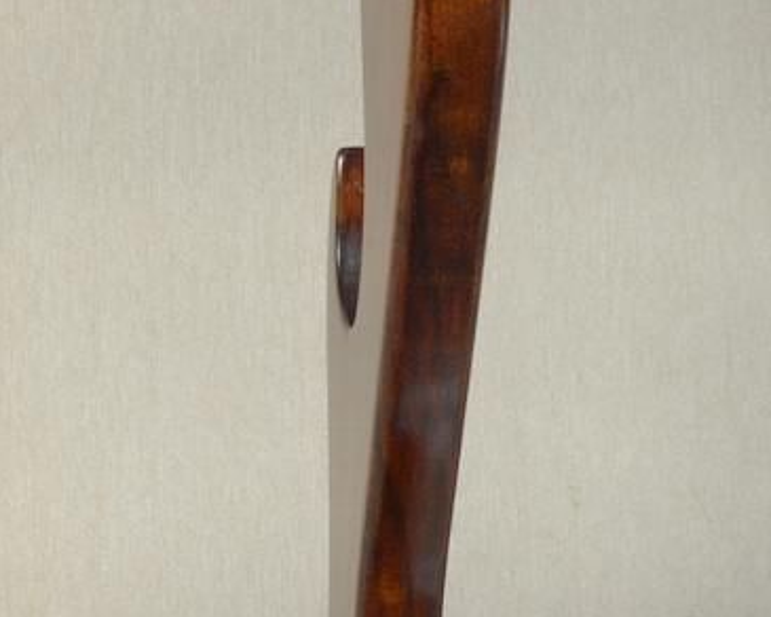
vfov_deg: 13.9
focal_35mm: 108
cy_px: -119
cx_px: 53
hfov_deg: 17.5
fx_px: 2464
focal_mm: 20
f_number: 11
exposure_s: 1/2
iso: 400
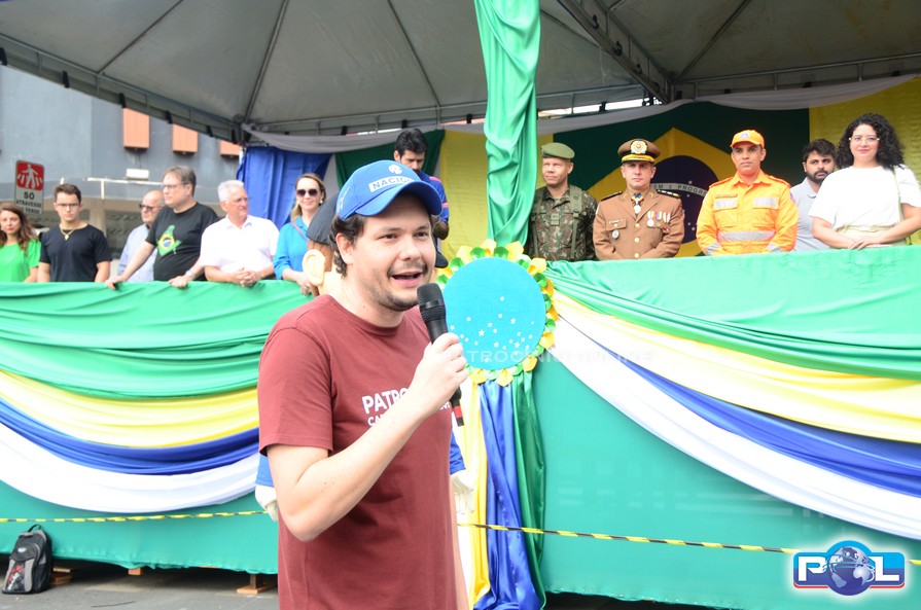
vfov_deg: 30.7
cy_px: 305
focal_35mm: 44
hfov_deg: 45.0
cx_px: 460
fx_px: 1111
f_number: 5
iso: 250
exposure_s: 1/200
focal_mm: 29
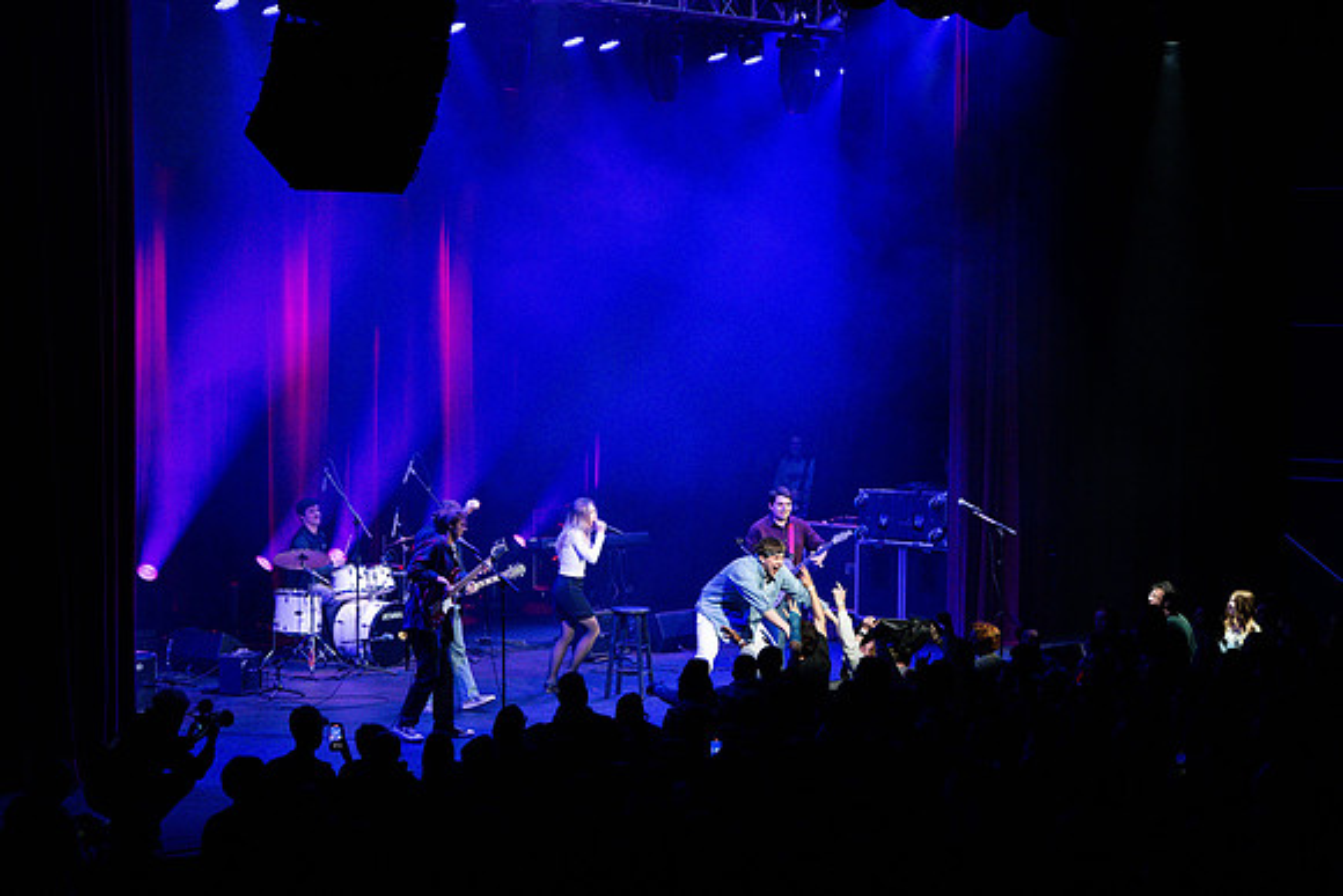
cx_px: 639
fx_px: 2975
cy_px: 478
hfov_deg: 25.4
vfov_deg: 17.1
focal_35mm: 80
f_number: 2.8
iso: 4000
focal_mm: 70
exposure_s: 1/500
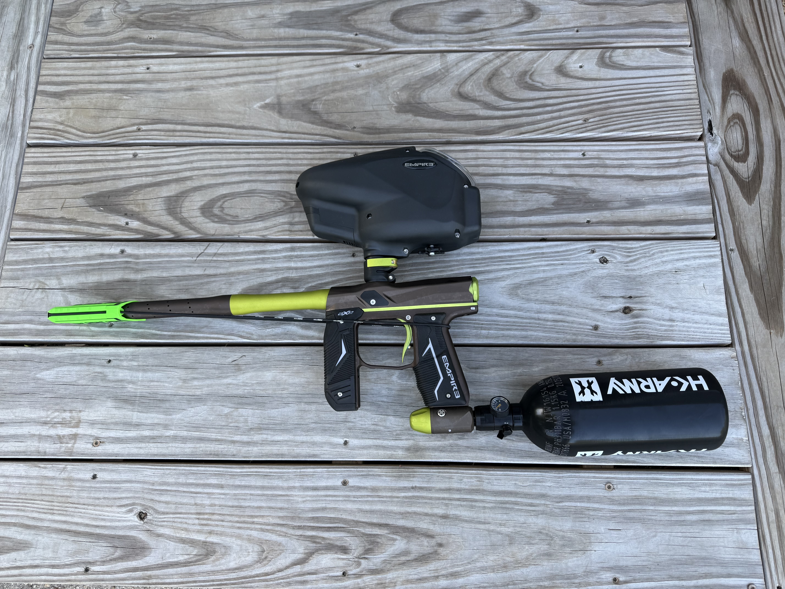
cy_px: 294
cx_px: 392
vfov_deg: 56.8
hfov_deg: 71.6
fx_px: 544
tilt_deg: -74.8
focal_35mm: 24
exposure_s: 1/121
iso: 50
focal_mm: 6.76
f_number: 1.78
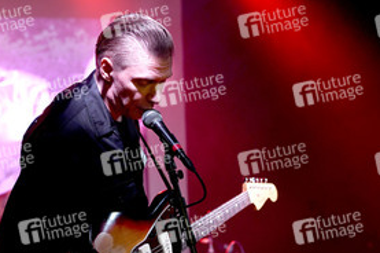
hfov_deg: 17.8
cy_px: 194
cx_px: 292
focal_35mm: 114
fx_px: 1202
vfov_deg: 12.0
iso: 2000
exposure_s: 1/200
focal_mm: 70
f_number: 3.2
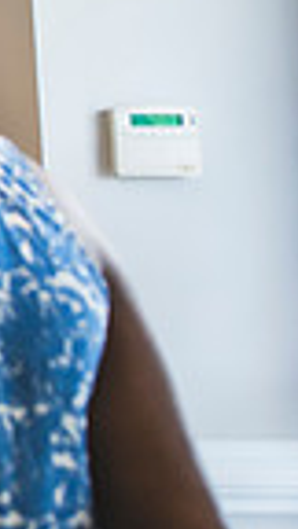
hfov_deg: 8.6
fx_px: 1433
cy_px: -35
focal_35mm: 102
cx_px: -732
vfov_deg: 20.1
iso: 1000
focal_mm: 24
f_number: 2.8
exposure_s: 1/200
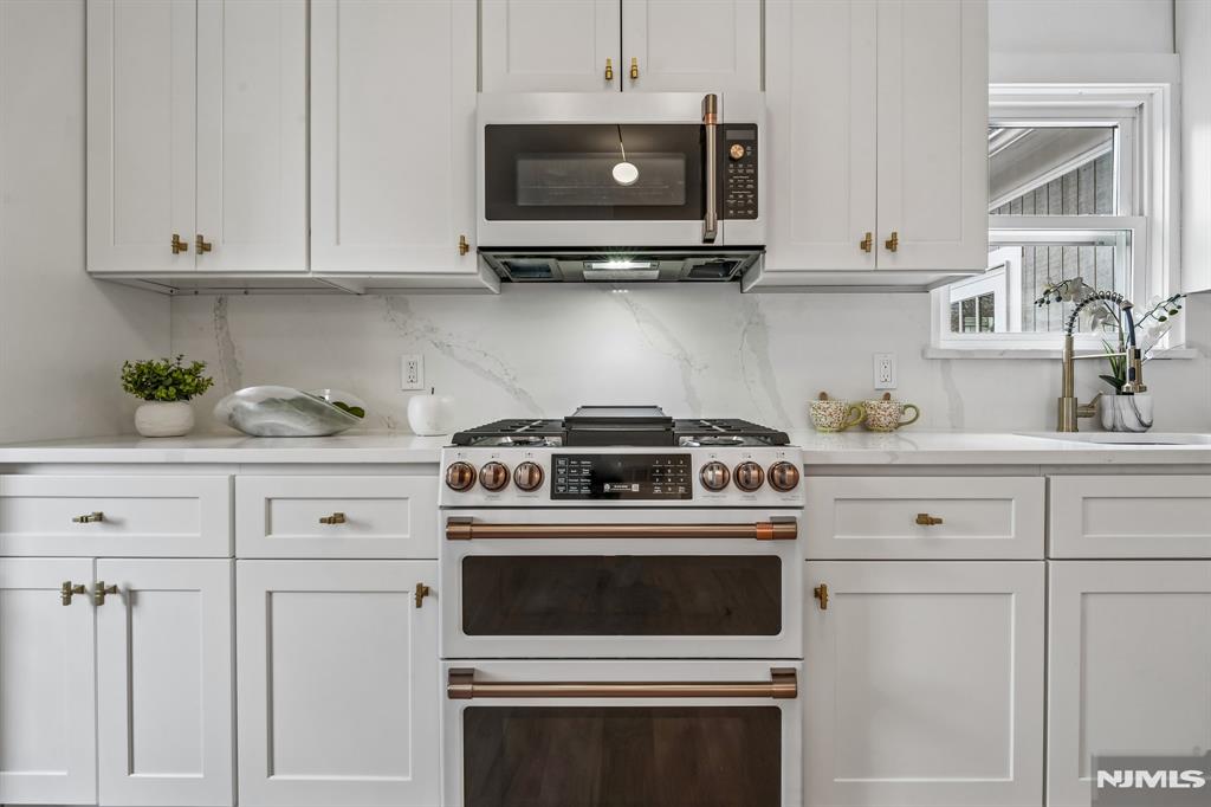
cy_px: 404
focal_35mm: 16
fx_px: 538
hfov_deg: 96.8
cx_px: 606
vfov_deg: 73.7
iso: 400
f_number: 8
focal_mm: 16
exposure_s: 1/8
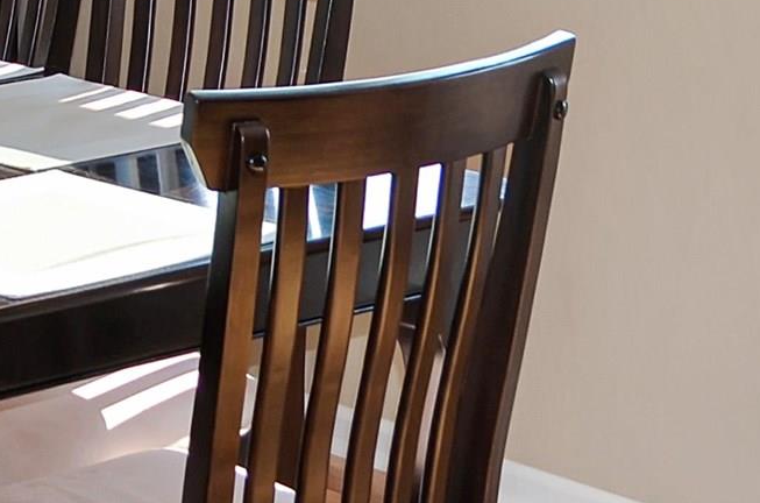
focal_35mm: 127
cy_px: -305
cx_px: -137
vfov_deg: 10.3
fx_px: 2675
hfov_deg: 15.6
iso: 100
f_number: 3.5
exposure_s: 1/200
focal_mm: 18
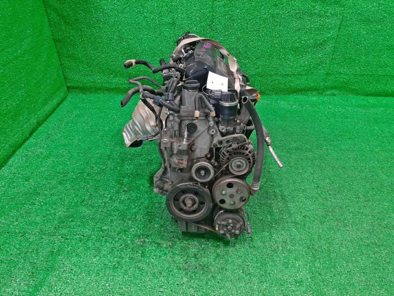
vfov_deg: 53.1
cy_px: 148
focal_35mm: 26
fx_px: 296
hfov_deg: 67.3
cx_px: 197
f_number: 1.7
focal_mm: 3.93
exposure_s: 1/50
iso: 124
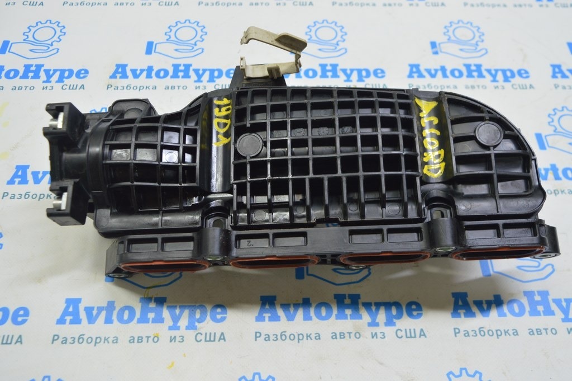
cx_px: 286
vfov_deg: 38.3
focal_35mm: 34
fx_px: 548
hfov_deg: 55.1
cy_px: 190
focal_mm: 23
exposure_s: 1/20
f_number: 5.6
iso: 400
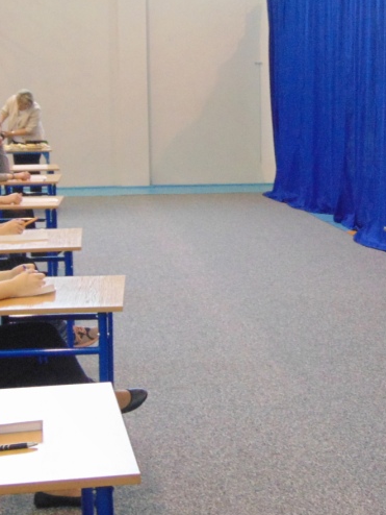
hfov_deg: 16.9
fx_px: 1292
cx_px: 308
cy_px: 227
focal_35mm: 87
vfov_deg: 22.5
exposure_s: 1/40
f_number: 3.3
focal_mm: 7.6
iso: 500
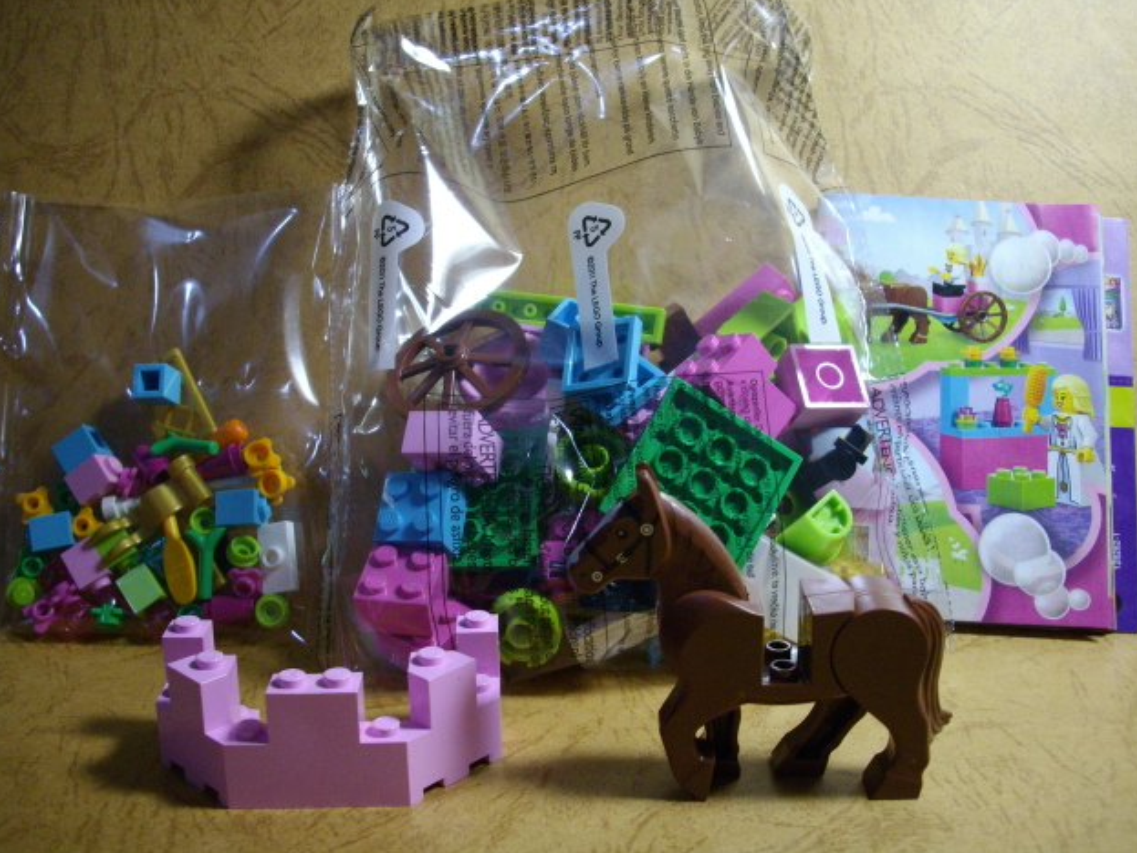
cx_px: 577
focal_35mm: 38
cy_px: 420
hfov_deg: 49.0
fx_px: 1248
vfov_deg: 37.7
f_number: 2.8
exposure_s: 1/50
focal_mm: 6.2
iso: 231
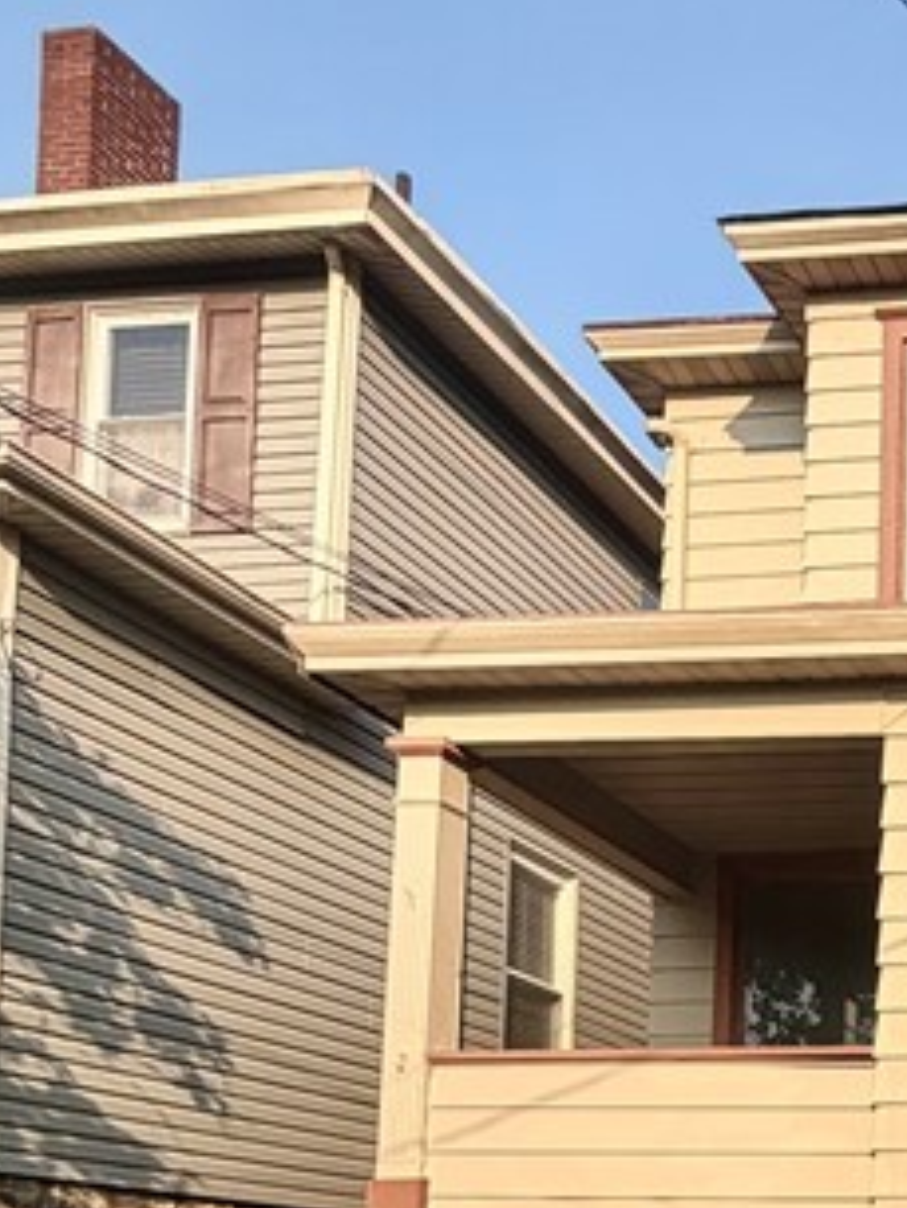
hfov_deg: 25.1
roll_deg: -0.4
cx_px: 1287
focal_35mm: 47
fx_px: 1641
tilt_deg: +4.2
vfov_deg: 35.9
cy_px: 1244
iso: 32
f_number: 2.2
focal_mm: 2.22
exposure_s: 1/770
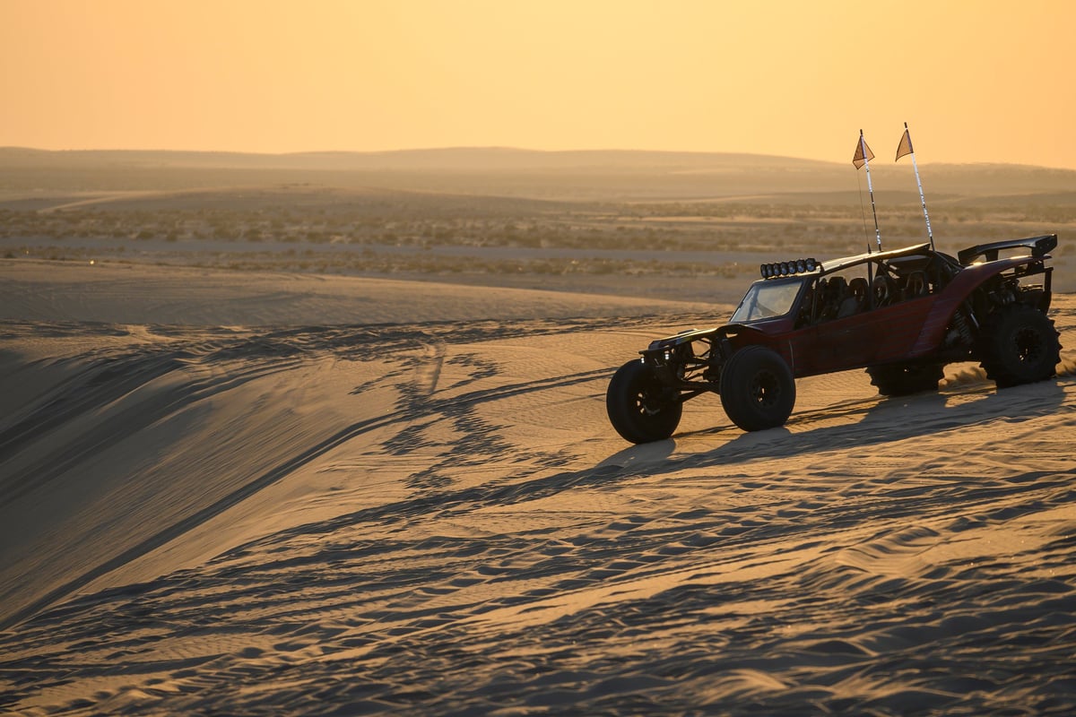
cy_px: 358
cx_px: 538
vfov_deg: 4.6
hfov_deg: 6.9
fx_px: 8966
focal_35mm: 300
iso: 100
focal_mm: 200
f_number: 7.1
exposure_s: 1/1250
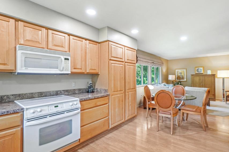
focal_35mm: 18
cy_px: 76
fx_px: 114
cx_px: 120
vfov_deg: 67.3
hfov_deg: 90.0
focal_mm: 10
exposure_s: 1/30
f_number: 8
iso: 800
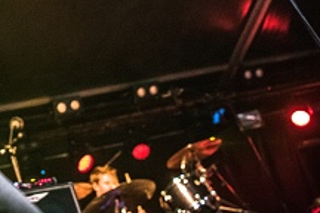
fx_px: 711
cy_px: -72
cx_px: -39
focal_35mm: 80
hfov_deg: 23.7
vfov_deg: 16.1
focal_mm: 24
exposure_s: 1/80
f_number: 2.8
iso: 4000
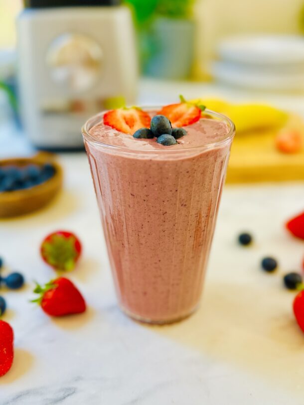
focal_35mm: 24
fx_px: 281
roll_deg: -0.4
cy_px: 202
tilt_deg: -32.1
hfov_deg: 56.8
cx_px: 152
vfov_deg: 71.6
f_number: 1.78
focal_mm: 6.86
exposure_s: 1/121
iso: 125
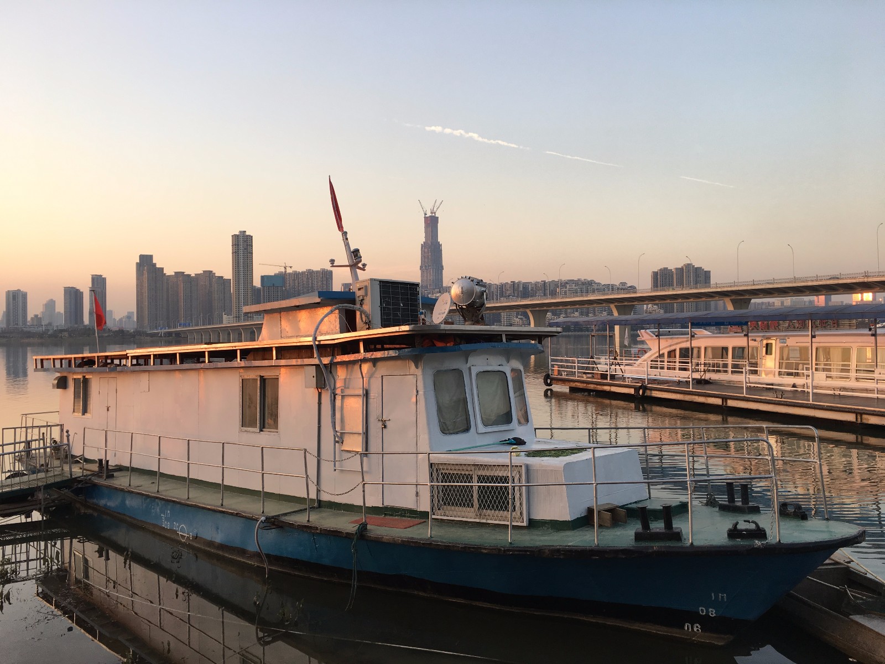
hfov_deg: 61.7
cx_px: 442
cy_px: 332
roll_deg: +0.5
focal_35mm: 29
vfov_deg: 48.2
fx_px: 741
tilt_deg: +1.5
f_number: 2.2
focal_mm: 4.15
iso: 25
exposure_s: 1/101
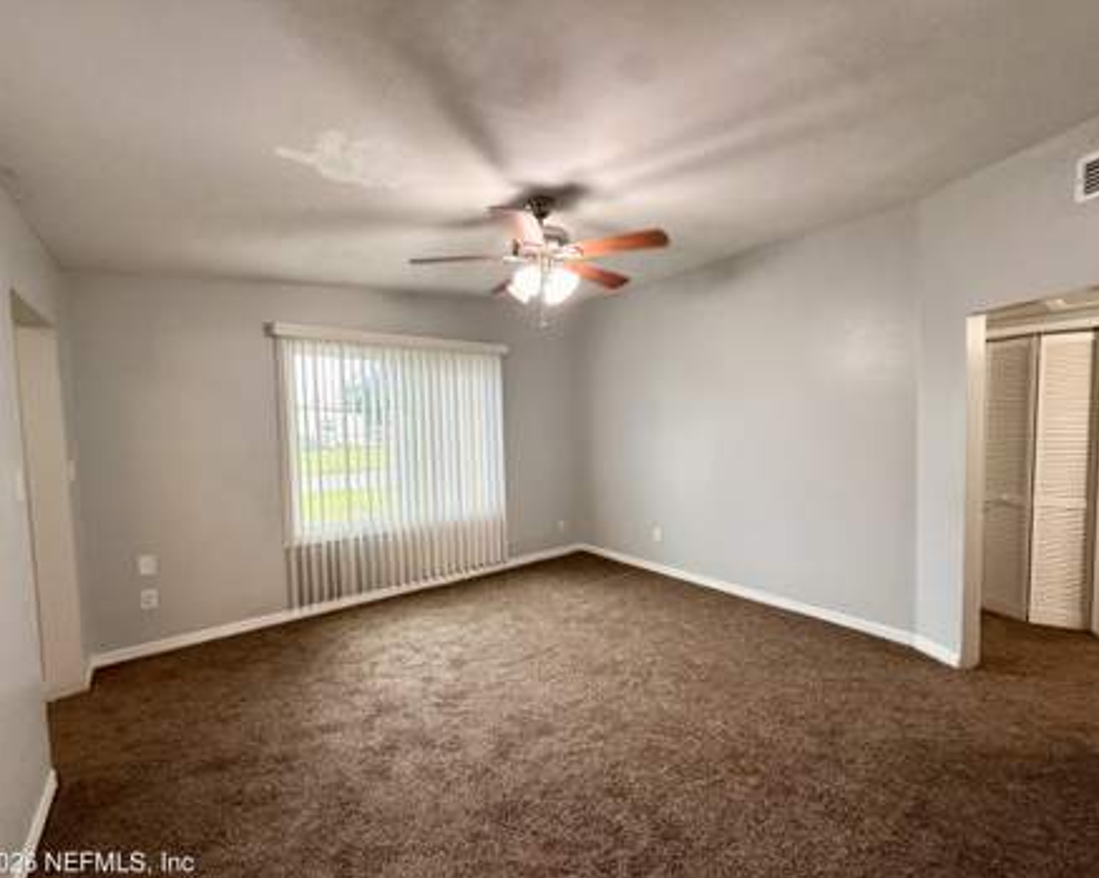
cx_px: 563
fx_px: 488
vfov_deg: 84.0
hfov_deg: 96.8
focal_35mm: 15
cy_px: 449
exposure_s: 1/60
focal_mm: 2.22
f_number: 2.2
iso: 200
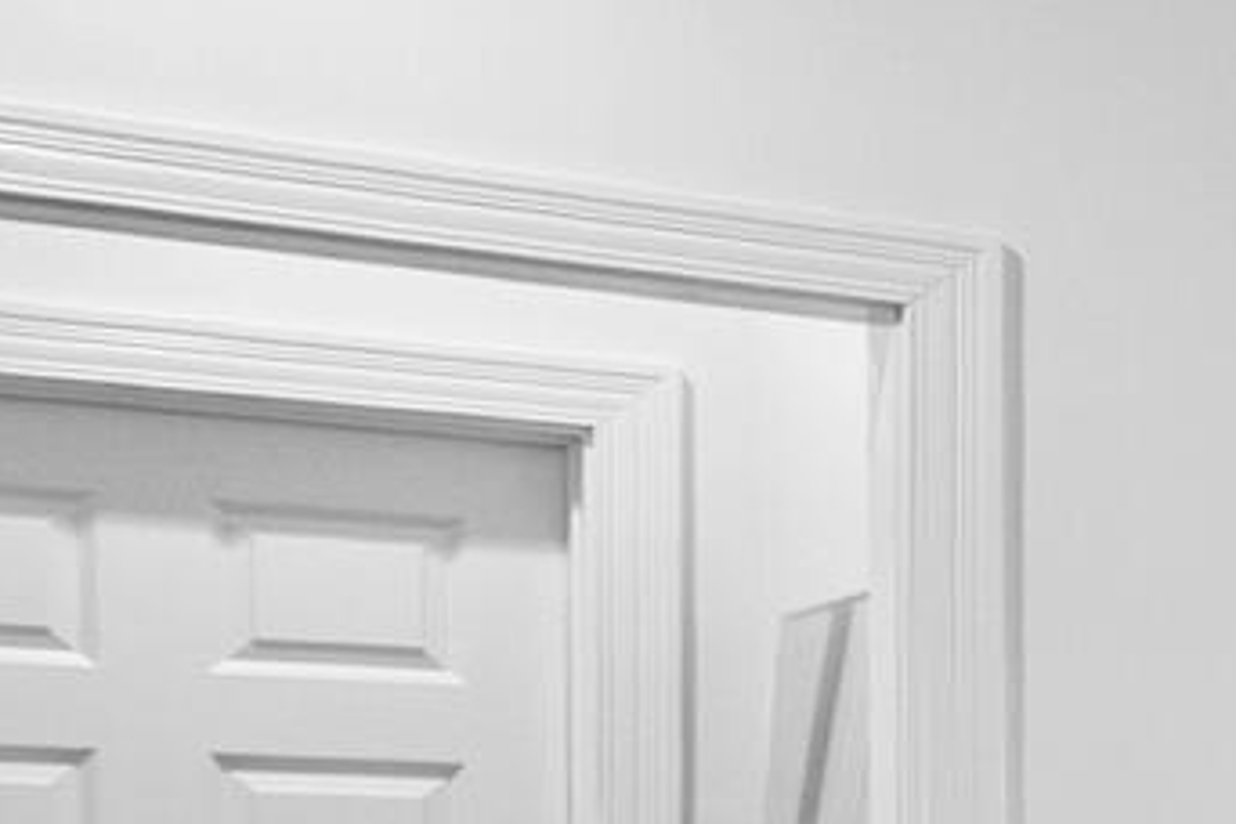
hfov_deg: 10.6
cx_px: 3900
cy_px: 1156
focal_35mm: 117
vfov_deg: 11.3
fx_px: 4017
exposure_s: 1
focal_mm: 16
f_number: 10
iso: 400
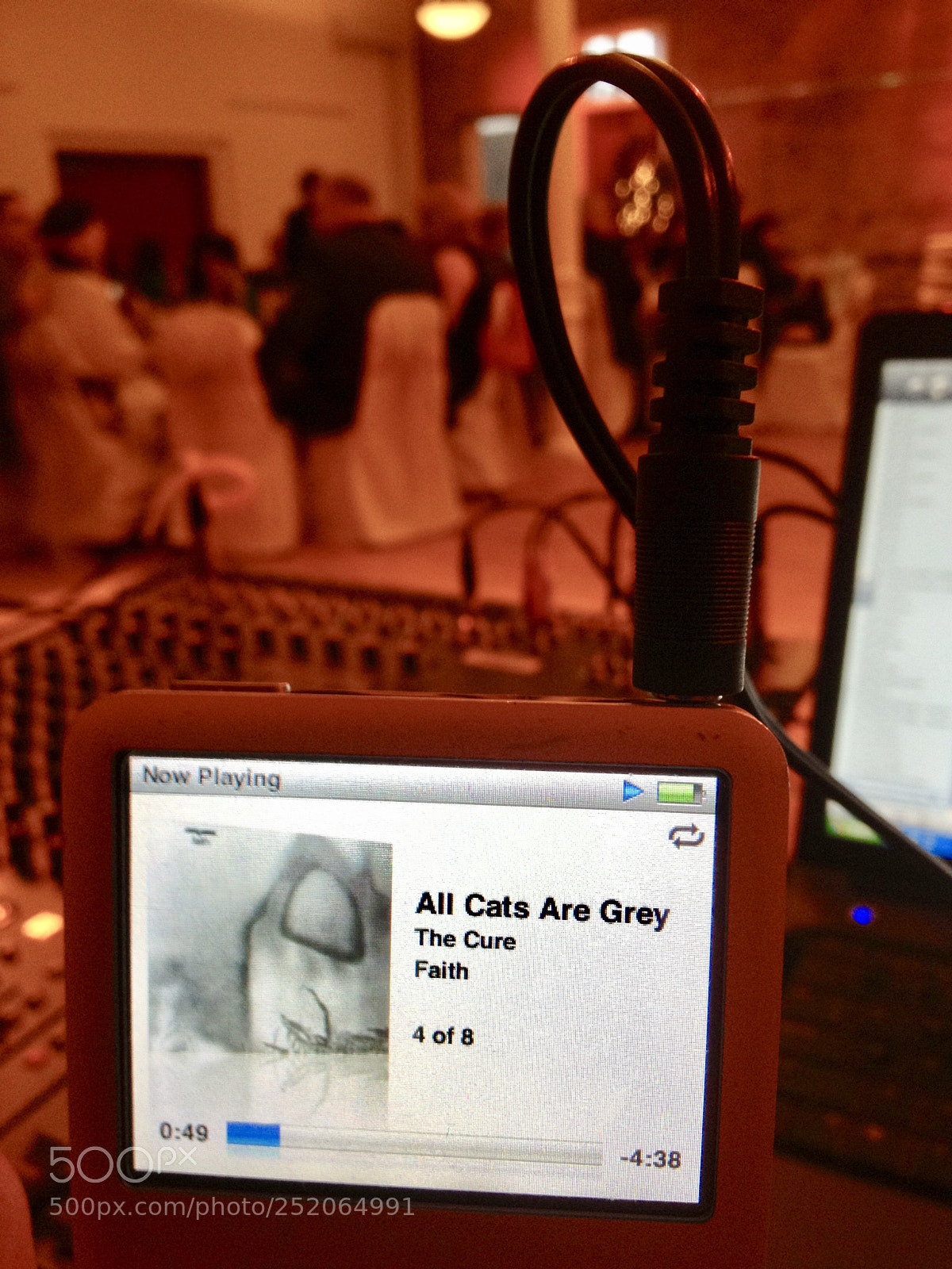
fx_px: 1283
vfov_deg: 52.6
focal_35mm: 35
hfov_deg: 40.7
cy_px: 634
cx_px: 476
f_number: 2.4
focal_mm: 4.28
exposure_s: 1/20
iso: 100
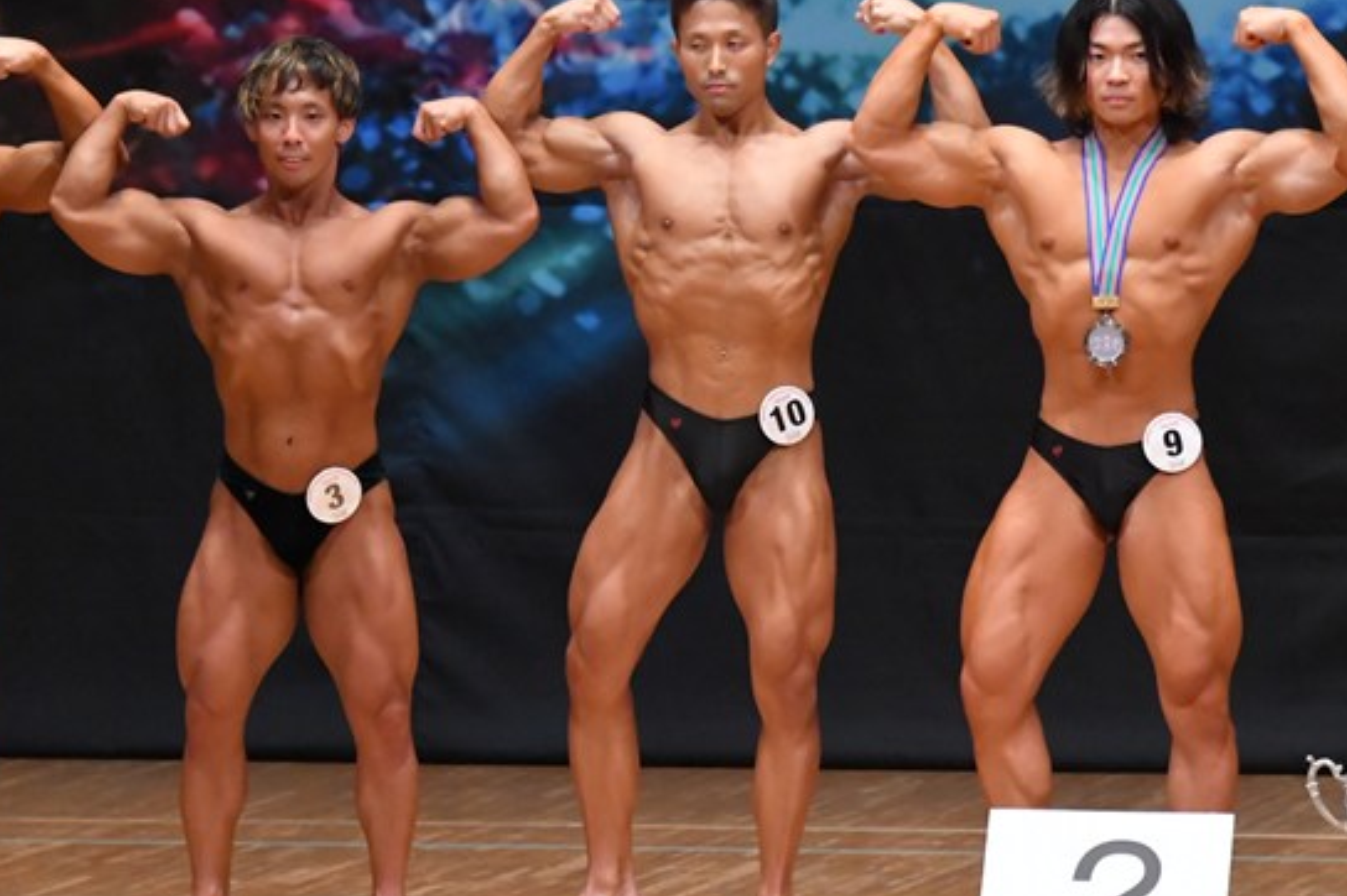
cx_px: 615
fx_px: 14396
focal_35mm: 385
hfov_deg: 5.4
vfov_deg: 3.6
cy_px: 463
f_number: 5.6
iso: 6400
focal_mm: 180
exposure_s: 1/400
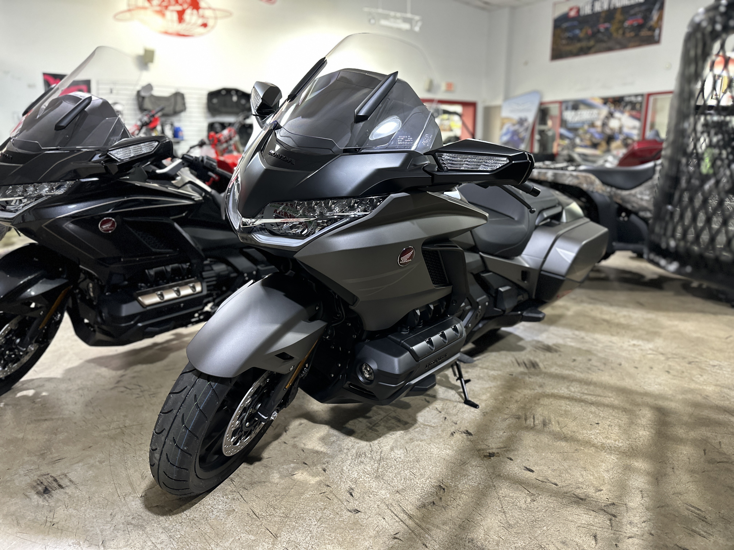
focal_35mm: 24
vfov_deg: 56.8
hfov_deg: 71.6
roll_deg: +1.0
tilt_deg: -12.9
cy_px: 275
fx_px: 509
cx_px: 367
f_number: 1.78
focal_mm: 6.86
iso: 400
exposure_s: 1/60
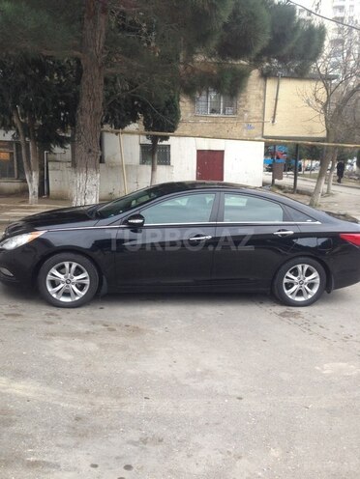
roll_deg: -1.4
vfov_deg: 55.4
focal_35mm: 33
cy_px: 240
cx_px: 180
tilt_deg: -8.0
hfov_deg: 42.9
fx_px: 458
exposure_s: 1/24
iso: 50
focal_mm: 4.12
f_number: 2.4
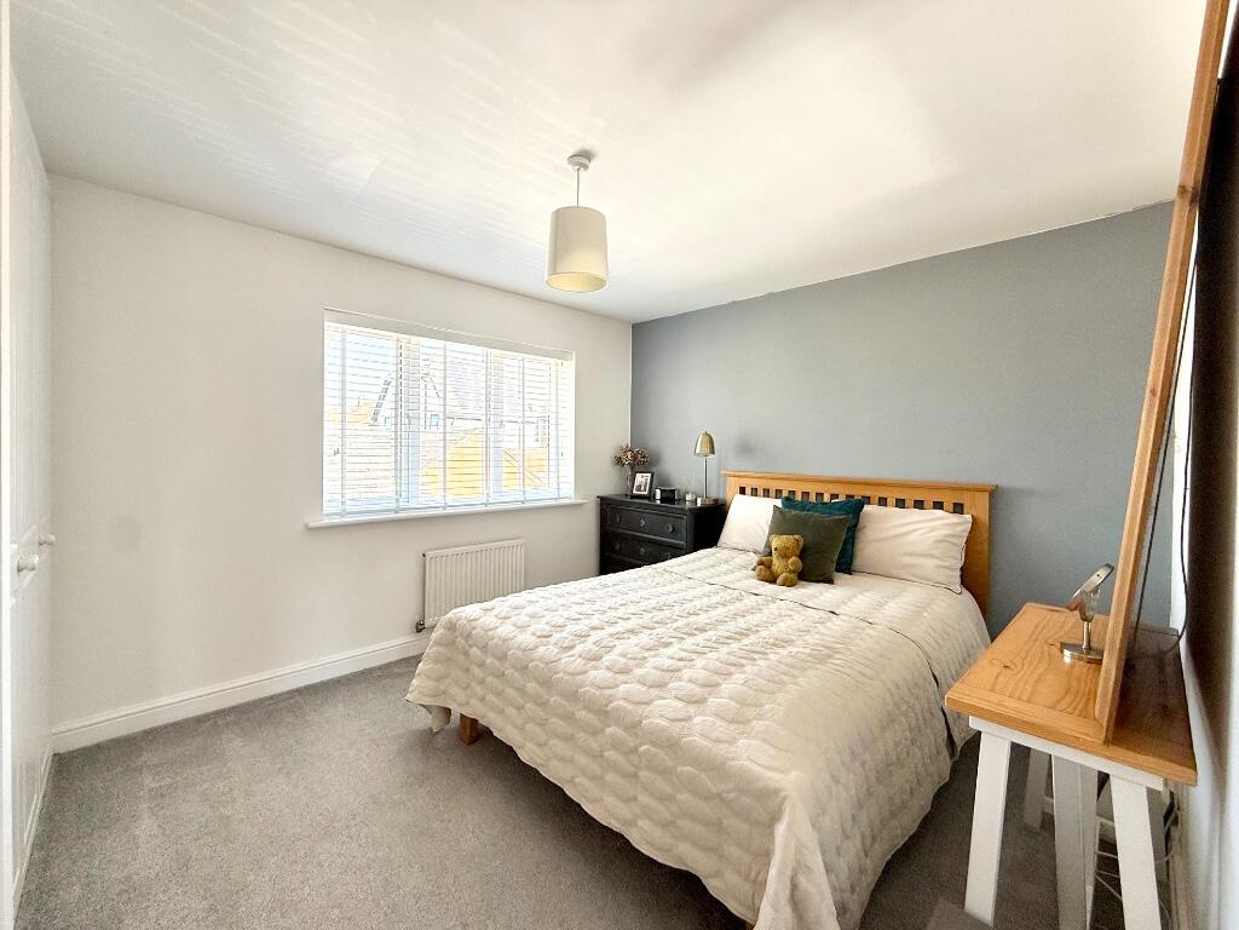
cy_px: 465
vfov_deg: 85.7
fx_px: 501
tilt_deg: -1.6
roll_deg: -0.7
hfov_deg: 102.1
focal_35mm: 14
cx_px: 620
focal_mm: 2.22
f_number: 2.2
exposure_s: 1/105
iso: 64
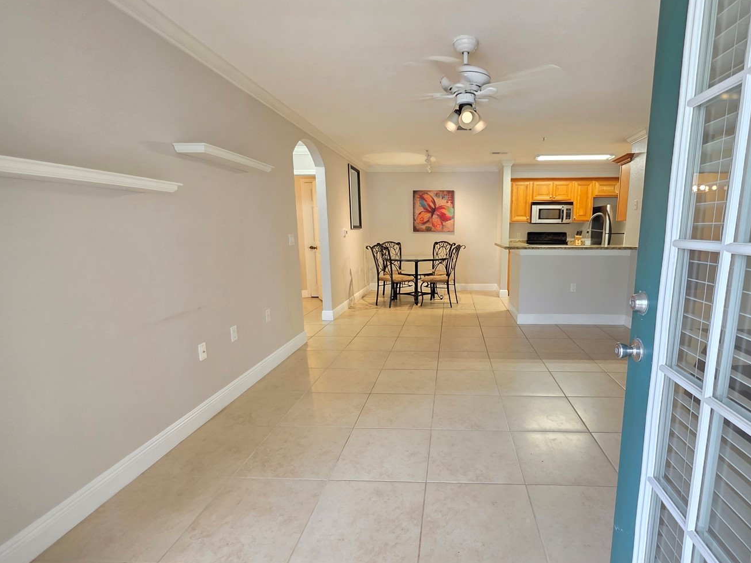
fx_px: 347
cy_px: 293
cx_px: 433
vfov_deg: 78.1
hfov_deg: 93.8
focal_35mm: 16
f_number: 1.9
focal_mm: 2.2
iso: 400
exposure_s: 1/60
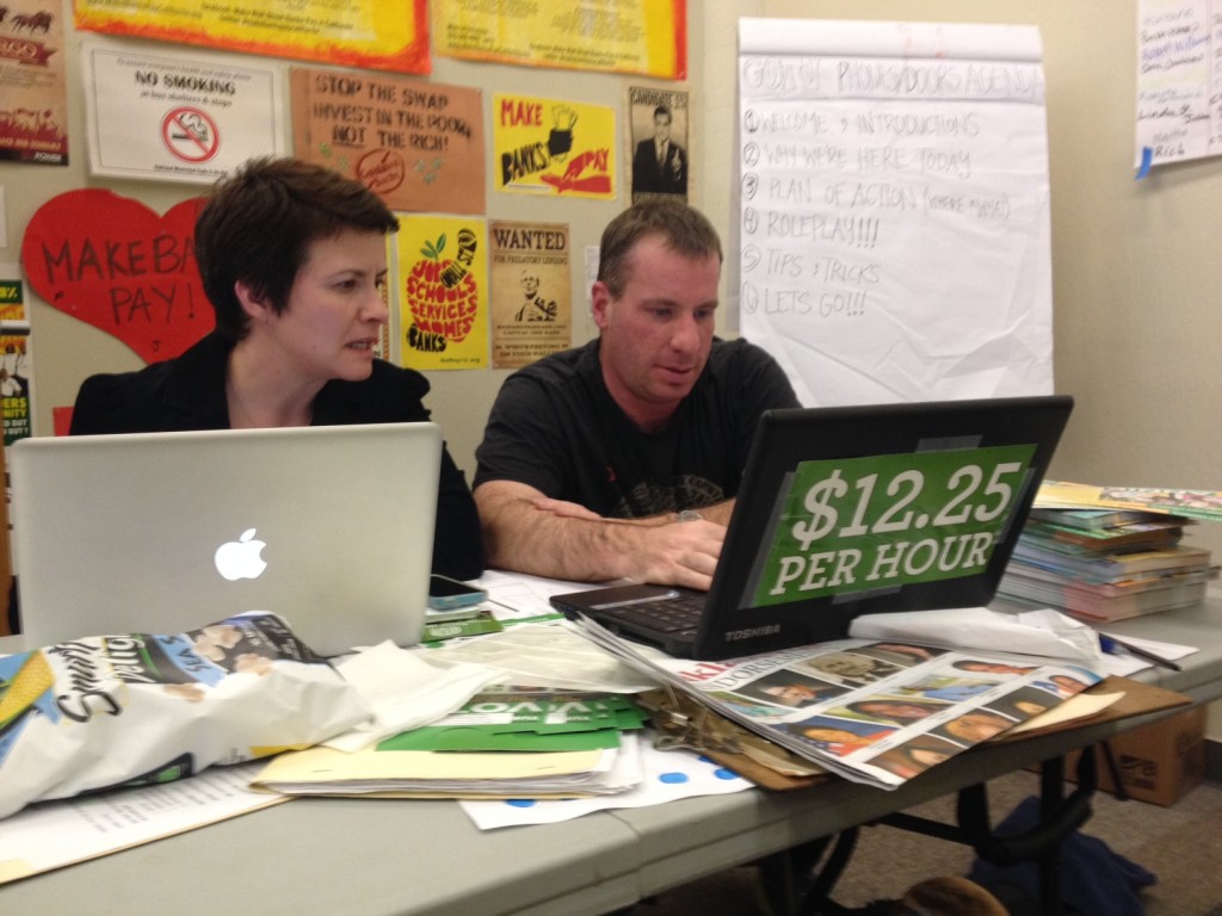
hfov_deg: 52.6
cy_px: 458
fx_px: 1236
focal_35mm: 35
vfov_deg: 40.7
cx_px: 611
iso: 125
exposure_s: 1/20
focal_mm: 4.28
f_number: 2.4
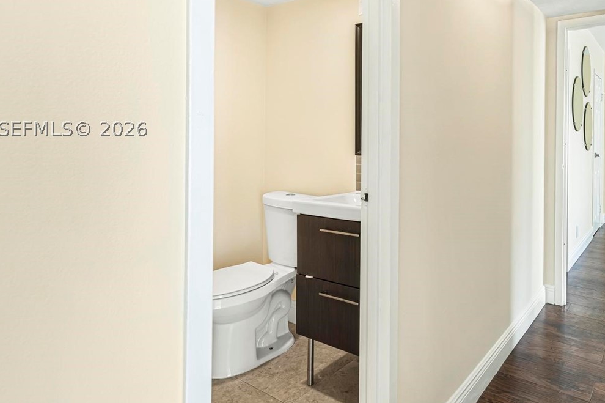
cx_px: 387
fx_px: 403
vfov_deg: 51.9
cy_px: 128
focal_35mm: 24
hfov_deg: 72.2
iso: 200
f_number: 7.1
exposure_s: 1/4
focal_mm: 14
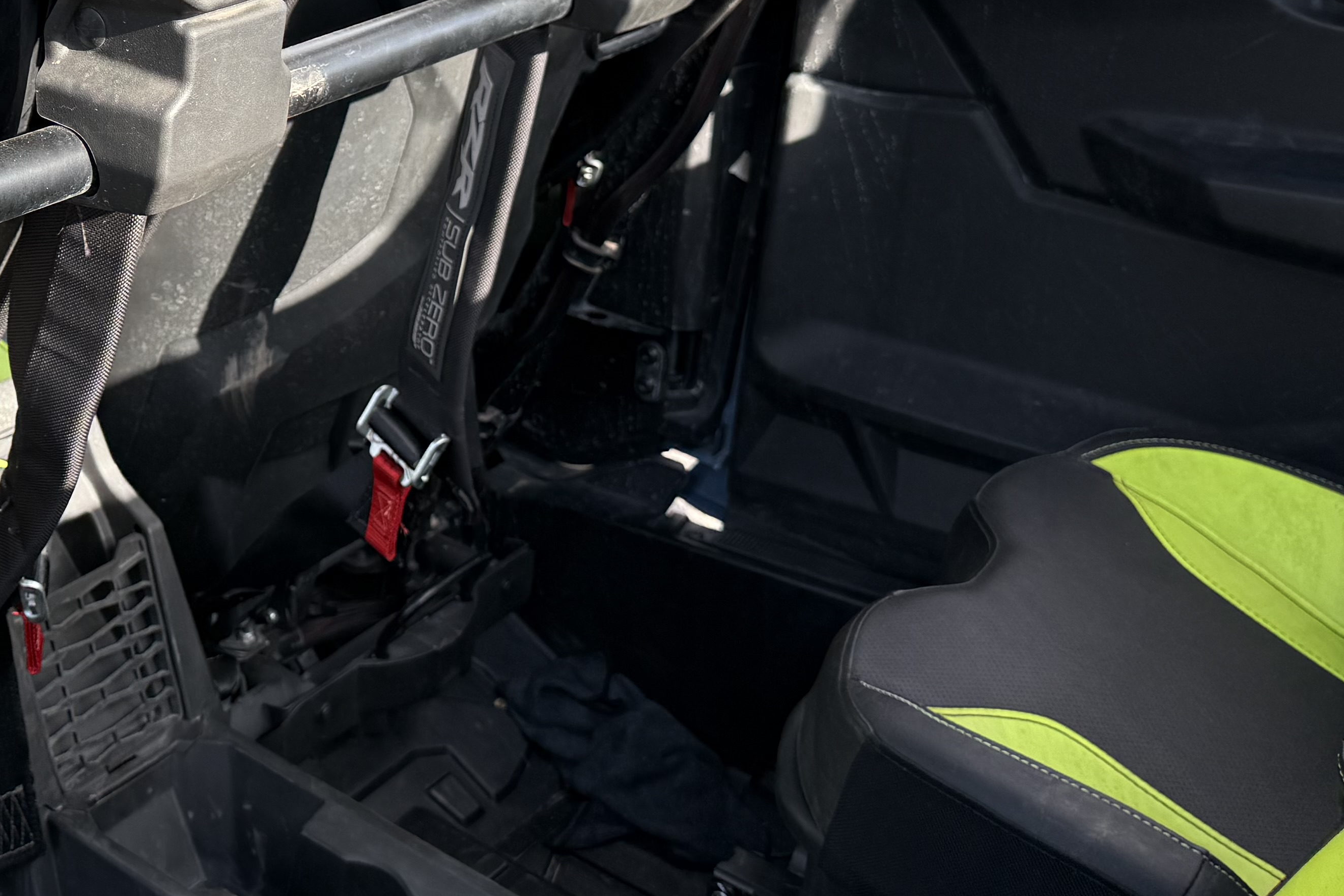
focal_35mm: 54
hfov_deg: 35.0
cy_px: 134
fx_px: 2016
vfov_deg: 24.5
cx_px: 166
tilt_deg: -19.6
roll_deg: -0.3
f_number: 1.78
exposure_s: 1/551
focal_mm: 6.76
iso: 80
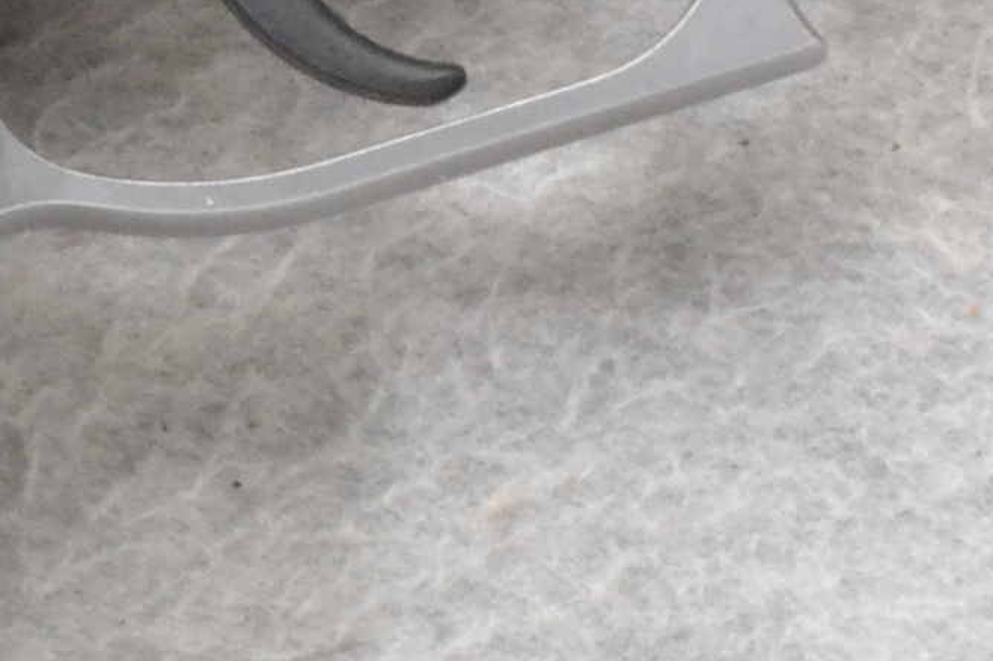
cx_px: 202
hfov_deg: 7.0
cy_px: 92
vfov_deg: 4.7
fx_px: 8135
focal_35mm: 295
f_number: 20
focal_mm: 38
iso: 3200
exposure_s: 1/160
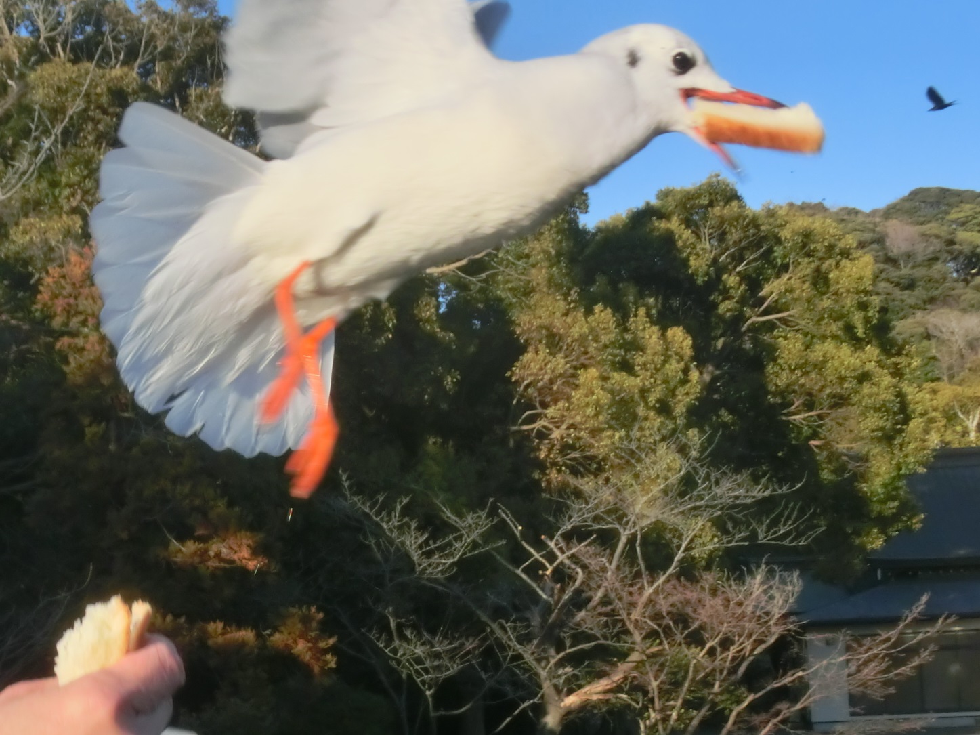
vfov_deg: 37.7
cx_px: 490
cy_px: 368
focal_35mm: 38
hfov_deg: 49.0
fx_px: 1076
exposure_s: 1/250
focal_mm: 6.67
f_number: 9.9
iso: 100
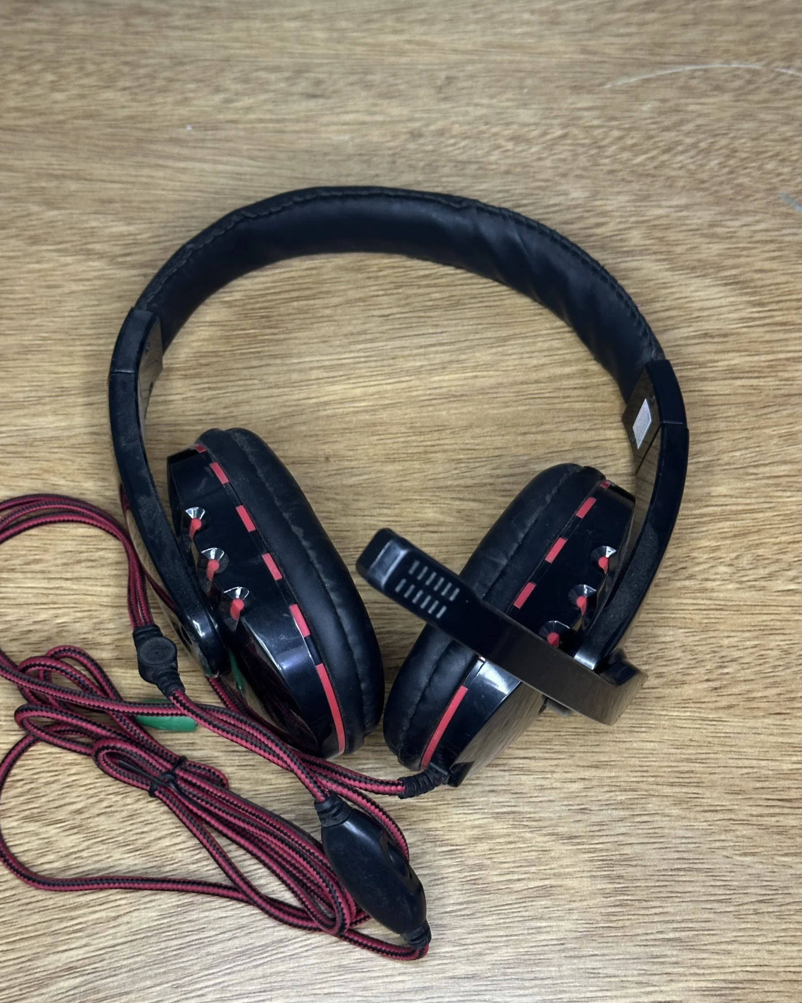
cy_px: 584
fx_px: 1632
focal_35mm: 55
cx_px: 381
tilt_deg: -70.9
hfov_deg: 27.6
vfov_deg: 34.1
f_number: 1.78
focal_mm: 6.86
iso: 200
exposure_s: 1/33
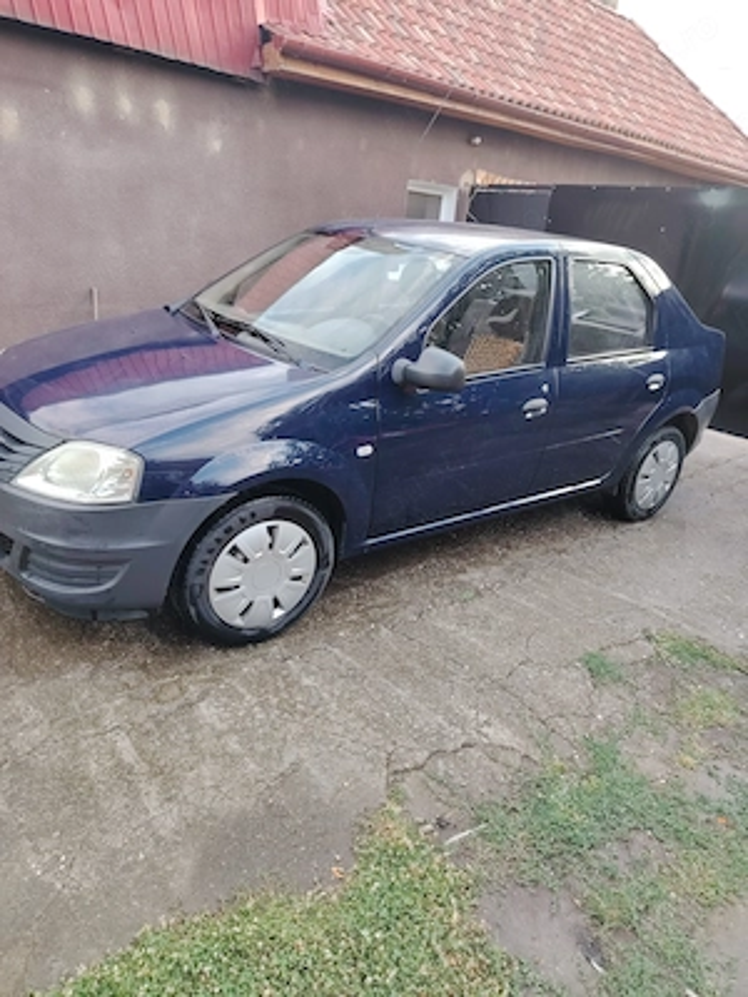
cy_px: 498
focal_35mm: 24
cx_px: 374
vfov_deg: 71.6
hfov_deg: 56.8
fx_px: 691
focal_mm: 5.25
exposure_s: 1/100
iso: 313
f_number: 1.75
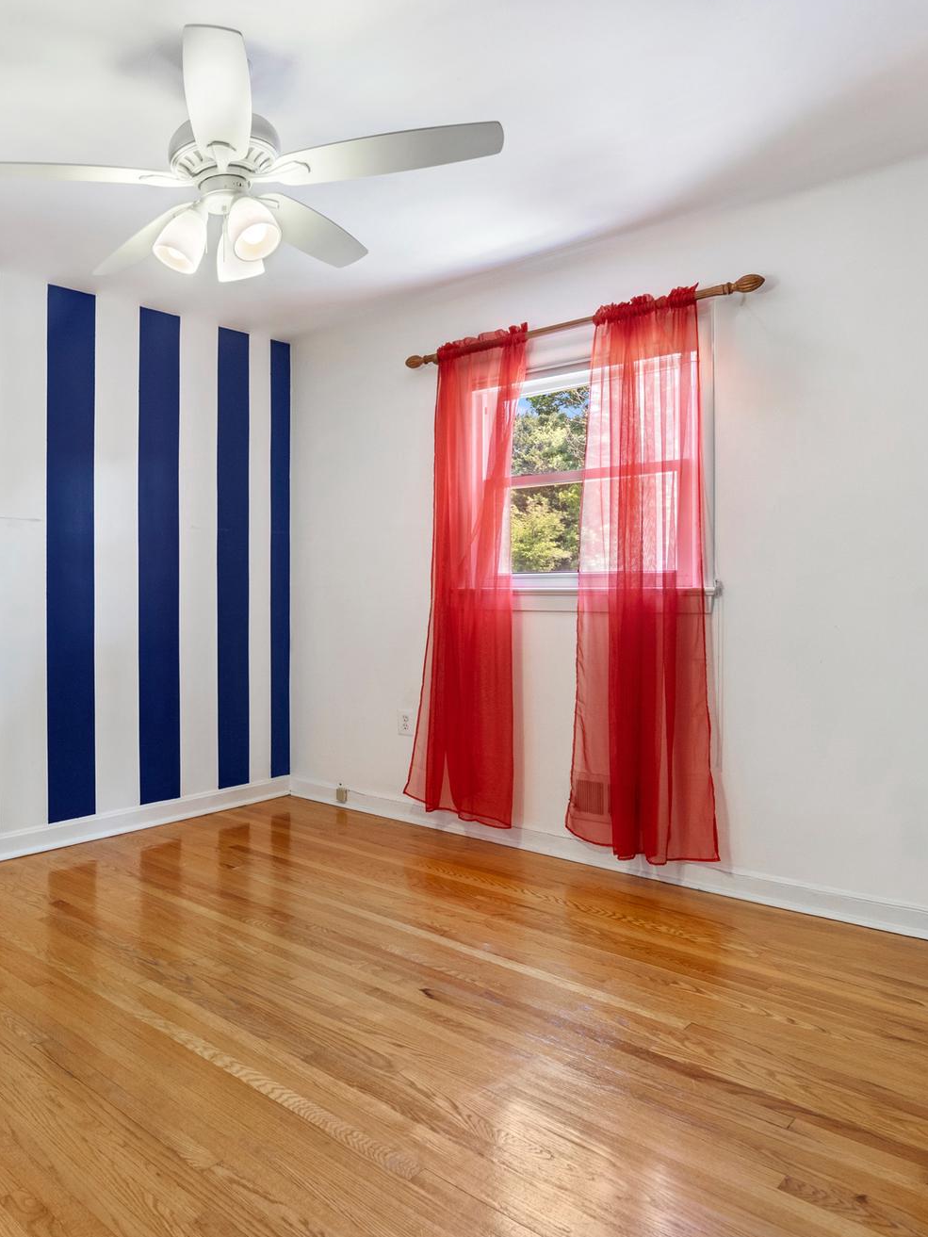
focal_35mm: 24
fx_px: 858
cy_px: 598
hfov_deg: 52.1
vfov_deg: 71.6
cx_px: 148
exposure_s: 1/200
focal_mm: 16
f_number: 8
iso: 640
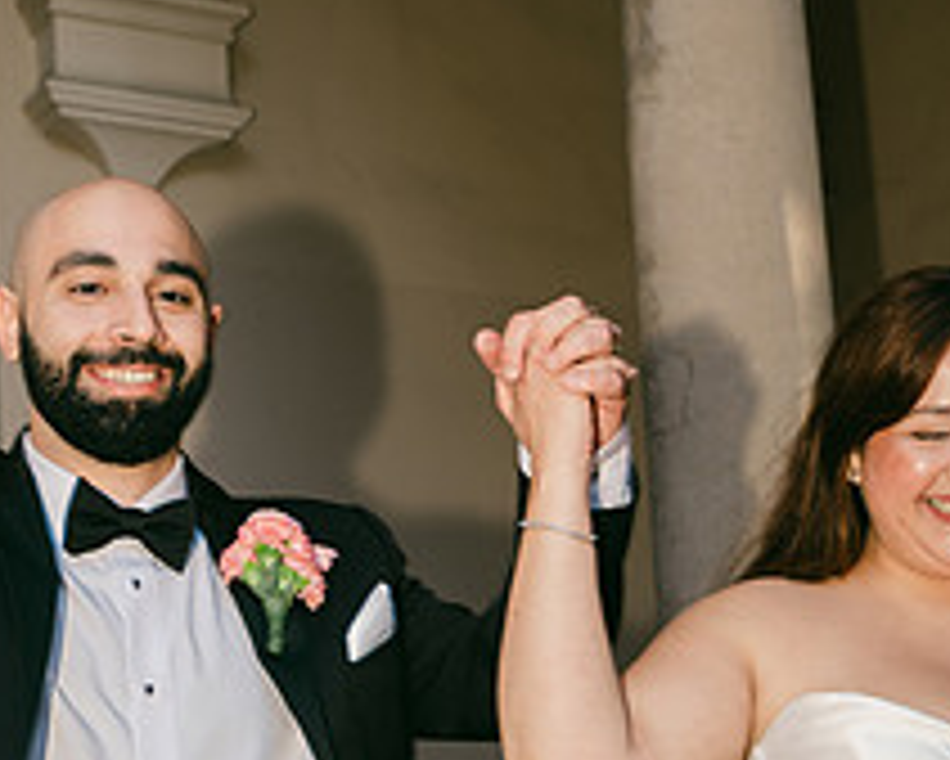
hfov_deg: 27.1
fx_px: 1969
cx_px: 504
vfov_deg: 21.5
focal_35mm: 70
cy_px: 661
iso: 64
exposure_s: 1/125
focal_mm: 35
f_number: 4.5
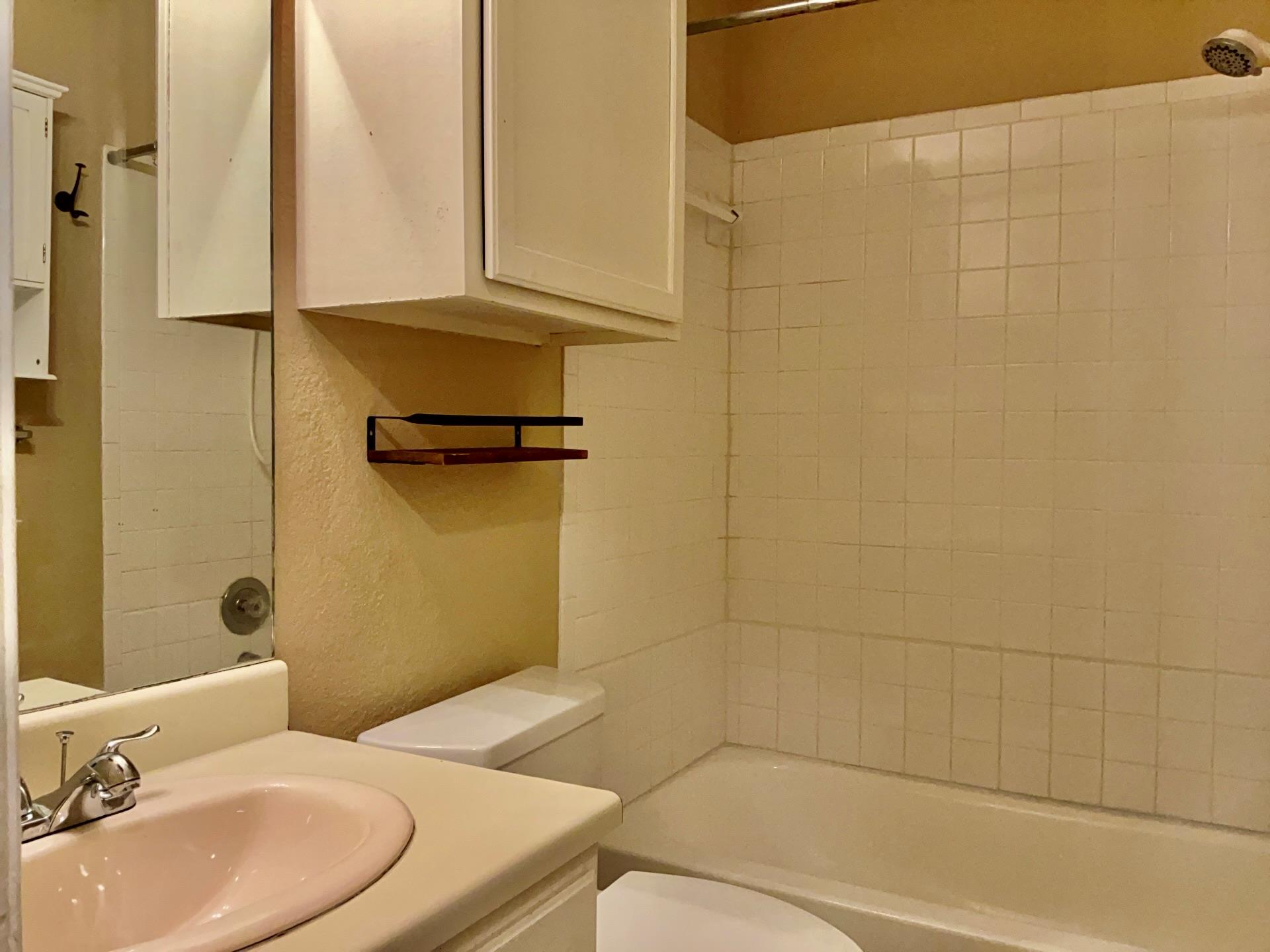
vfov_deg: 51.4
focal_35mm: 27
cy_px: 476
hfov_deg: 65.3
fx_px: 991
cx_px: 635
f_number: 1.8
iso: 160
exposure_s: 1/60
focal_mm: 3
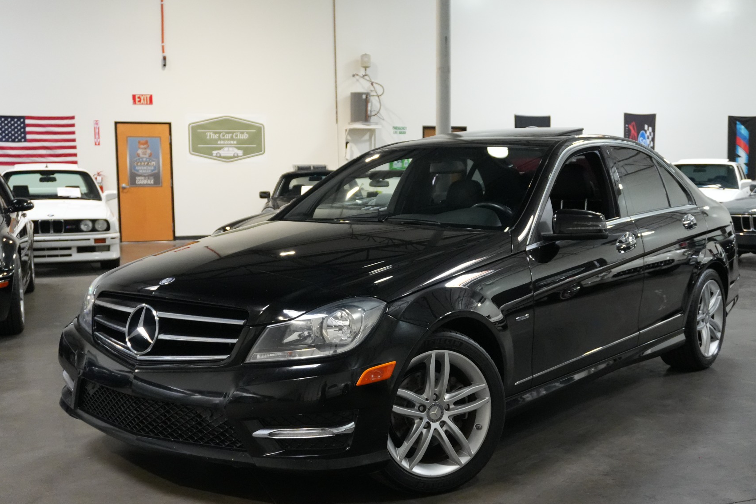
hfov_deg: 44.5
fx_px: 924
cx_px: 394
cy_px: 275
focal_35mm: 44
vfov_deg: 30.5
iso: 4000
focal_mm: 26
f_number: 4.5
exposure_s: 1/160
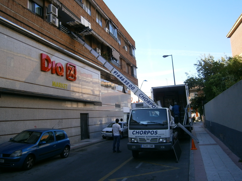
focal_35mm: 31
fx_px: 217
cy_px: 90
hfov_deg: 58.4
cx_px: 121
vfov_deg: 45.4
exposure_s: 1/320
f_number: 2.9
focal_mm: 5.5
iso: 80
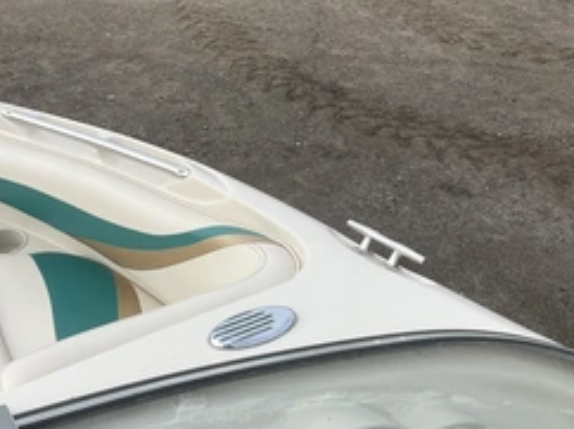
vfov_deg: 30.2
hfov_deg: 39.0
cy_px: 185
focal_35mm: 48
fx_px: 795
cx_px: 171
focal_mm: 3
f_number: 1.8
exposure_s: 1/1577
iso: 25
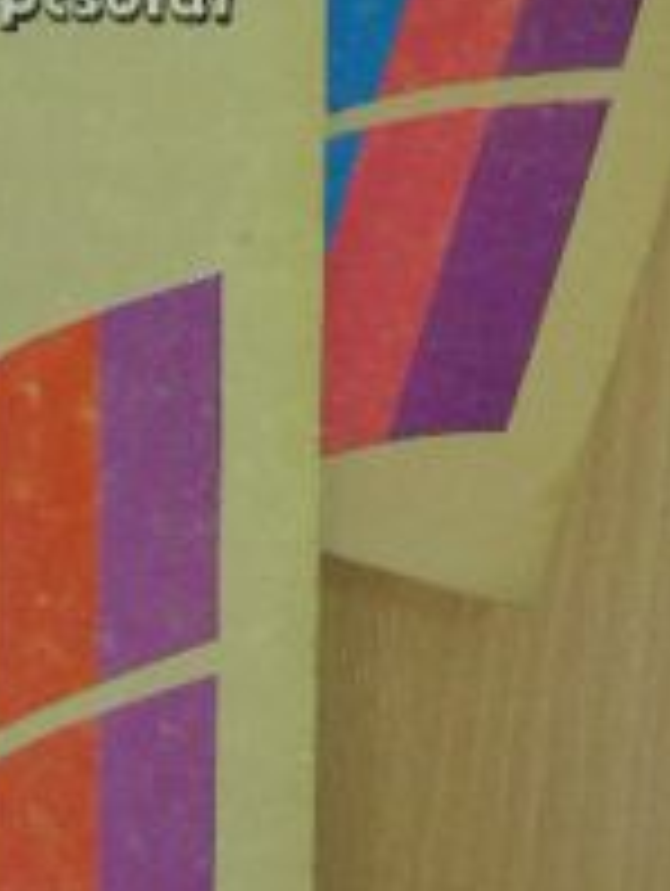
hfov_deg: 16.9
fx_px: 2240
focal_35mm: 87
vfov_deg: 21.8
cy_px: 47
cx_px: 126
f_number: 3.5
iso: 200
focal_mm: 6.3
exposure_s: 1/28.8
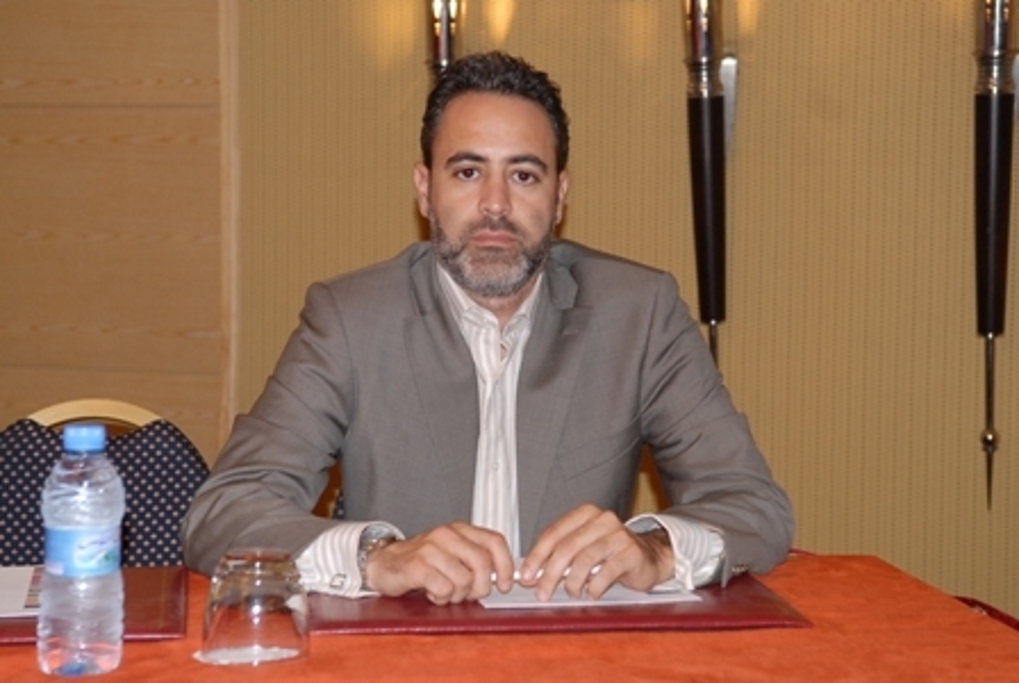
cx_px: 510
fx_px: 2126
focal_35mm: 75
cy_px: 342
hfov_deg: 27.0
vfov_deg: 18.2
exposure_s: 1/60
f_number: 4.5
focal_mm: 50
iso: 500
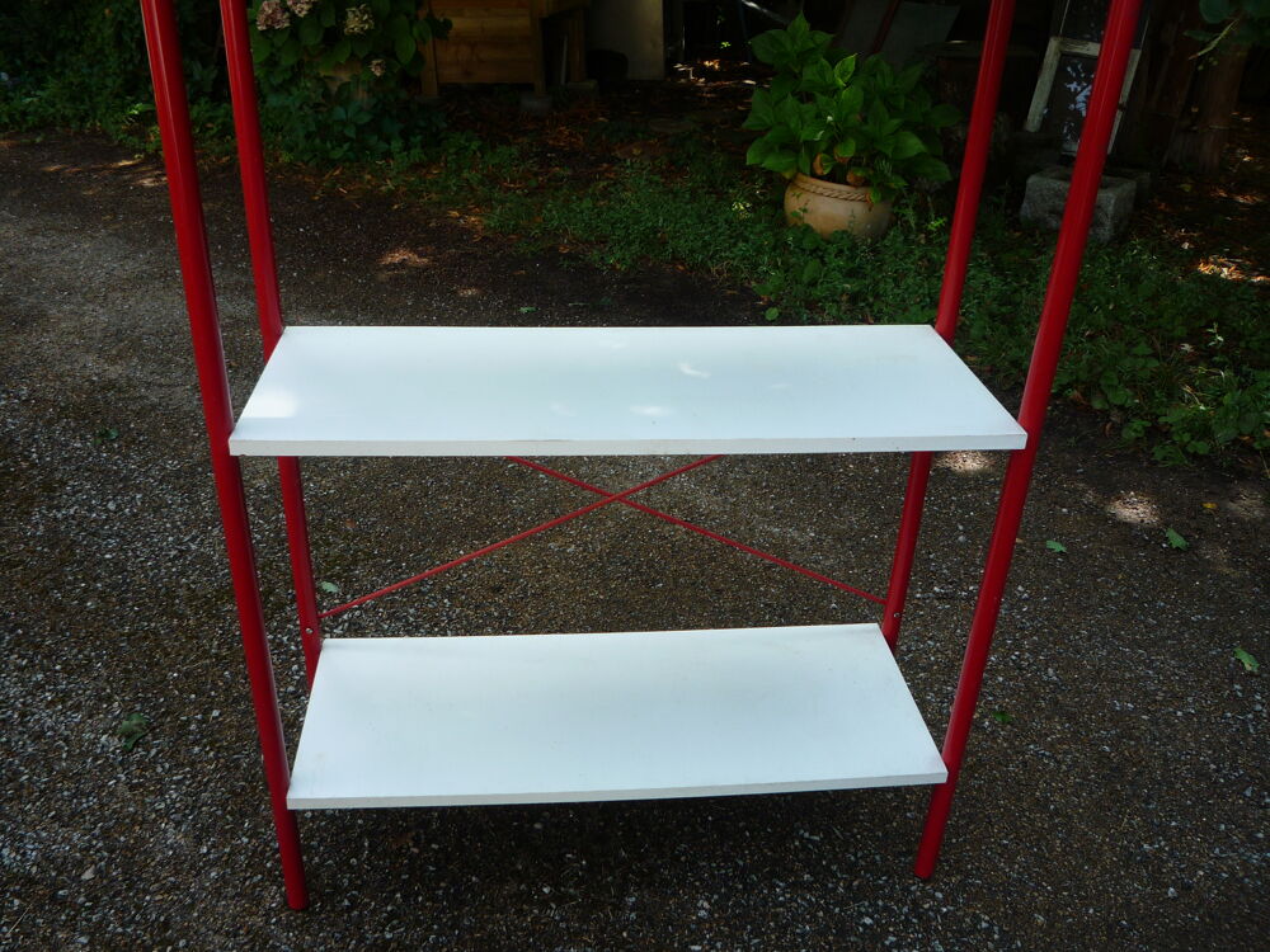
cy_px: 476
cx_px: 635
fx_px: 1101
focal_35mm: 30
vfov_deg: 46.8
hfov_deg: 60.0
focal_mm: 5.2
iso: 100
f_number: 4
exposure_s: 1/100
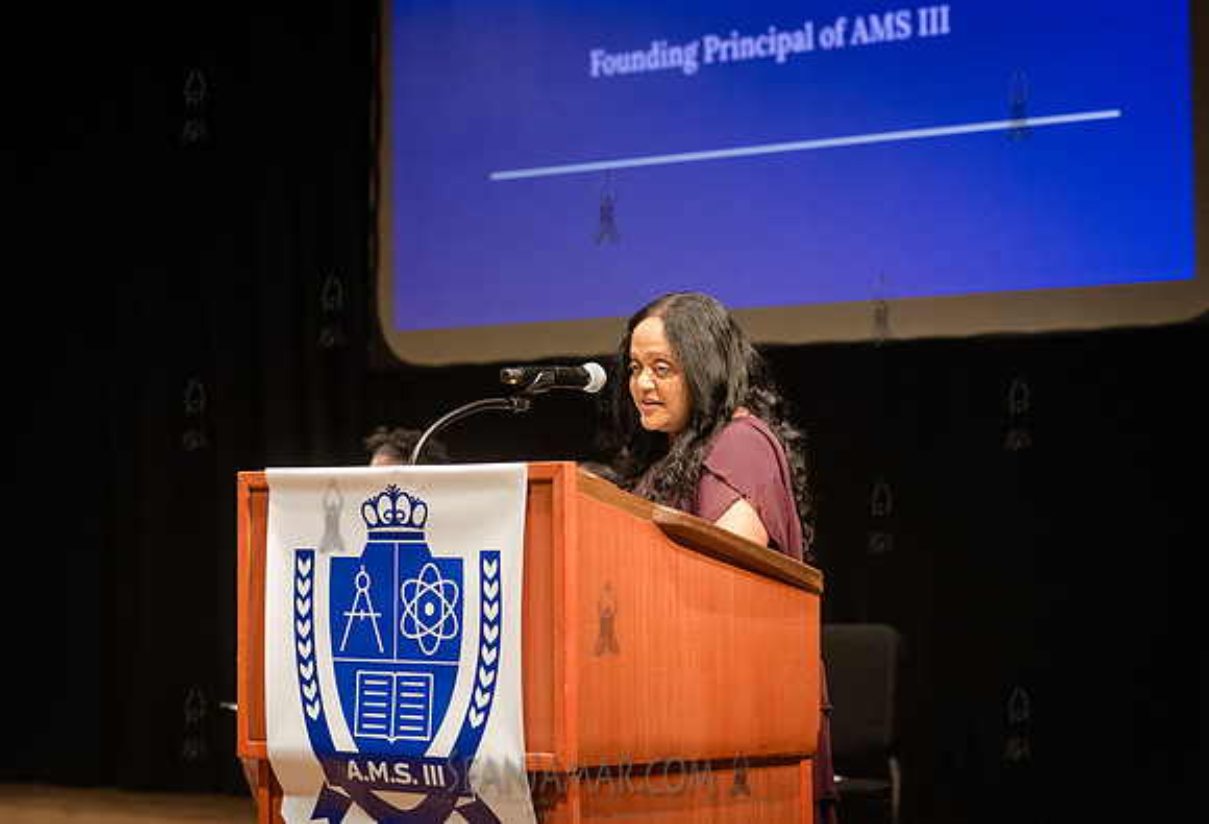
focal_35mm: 107
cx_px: 527
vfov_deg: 13.0
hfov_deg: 19.0
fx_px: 3608
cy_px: 441
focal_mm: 92
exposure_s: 1/200
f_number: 4
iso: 5000
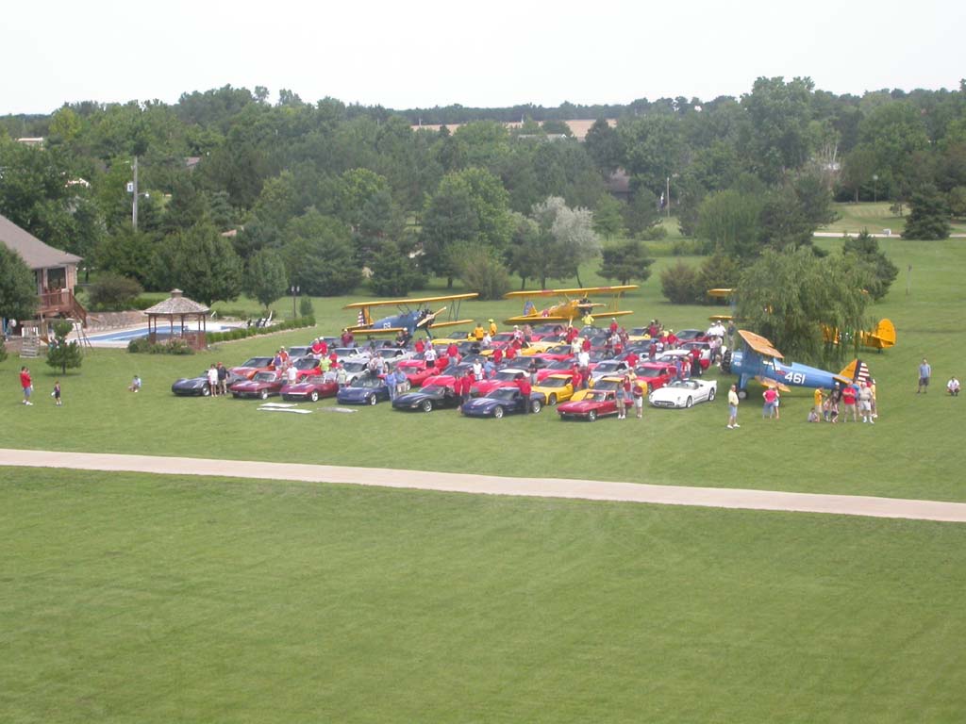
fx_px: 2735
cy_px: 362
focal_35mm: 98
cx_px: 483
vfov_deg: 15.1
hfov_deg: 20.0
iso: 100
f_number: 3.9
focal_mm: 20.4
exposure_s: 1/310
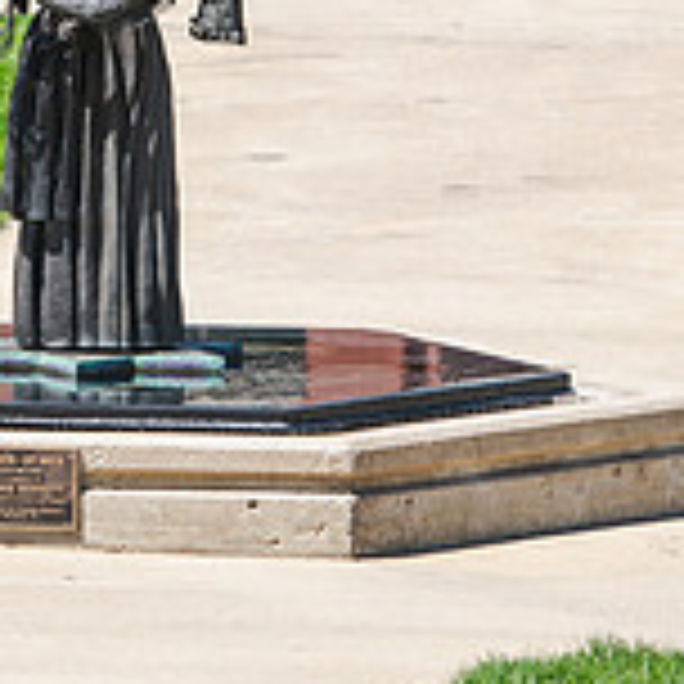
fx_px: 9792
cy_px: -74
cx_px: -207
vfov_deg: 4.0
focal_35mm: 438
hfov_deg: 4.0
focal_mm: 135
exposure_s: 1/320
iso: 50
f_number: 4
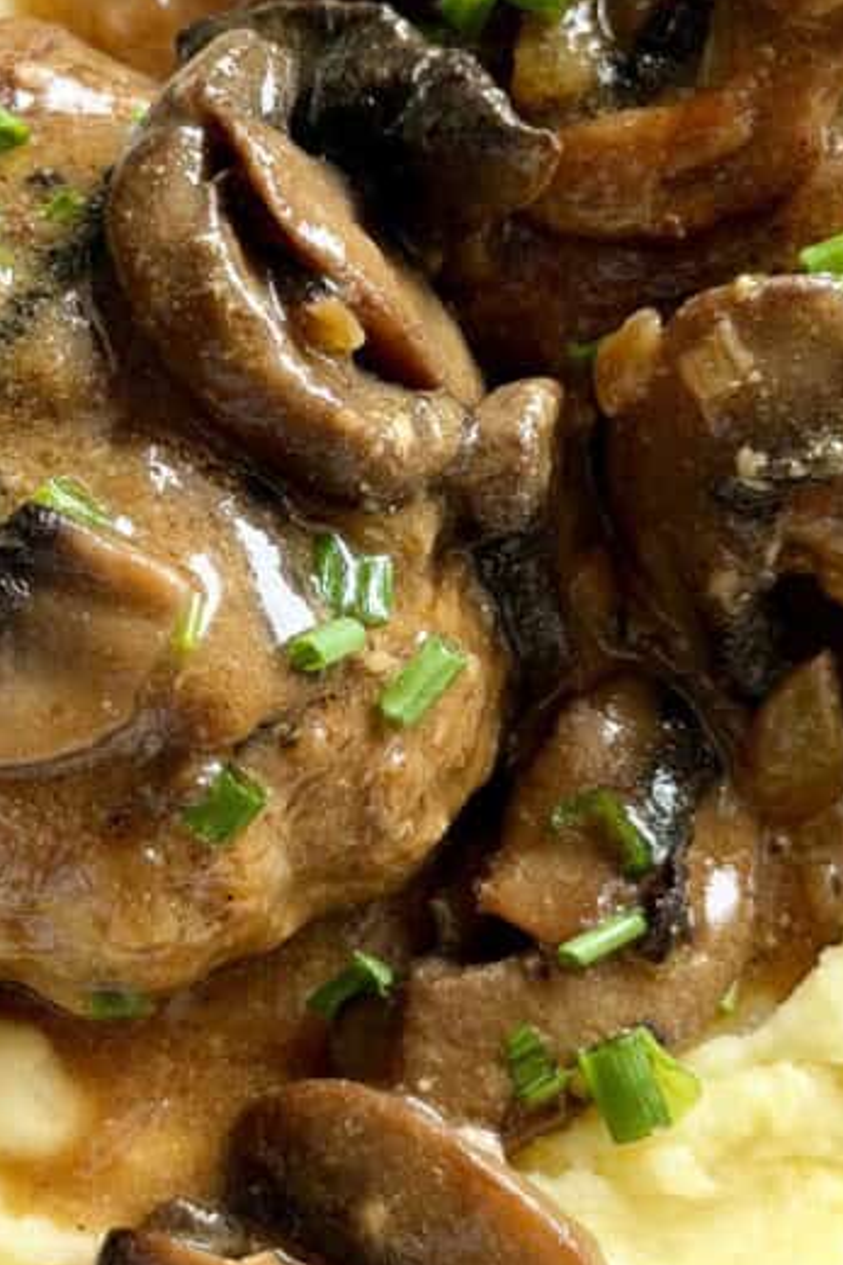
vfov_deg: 21.9
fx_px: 3269
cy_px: 528
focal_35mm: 93
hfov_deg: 14.7
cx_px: 277
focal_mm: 6.8
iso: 100
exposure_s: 1/66
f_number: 1.8
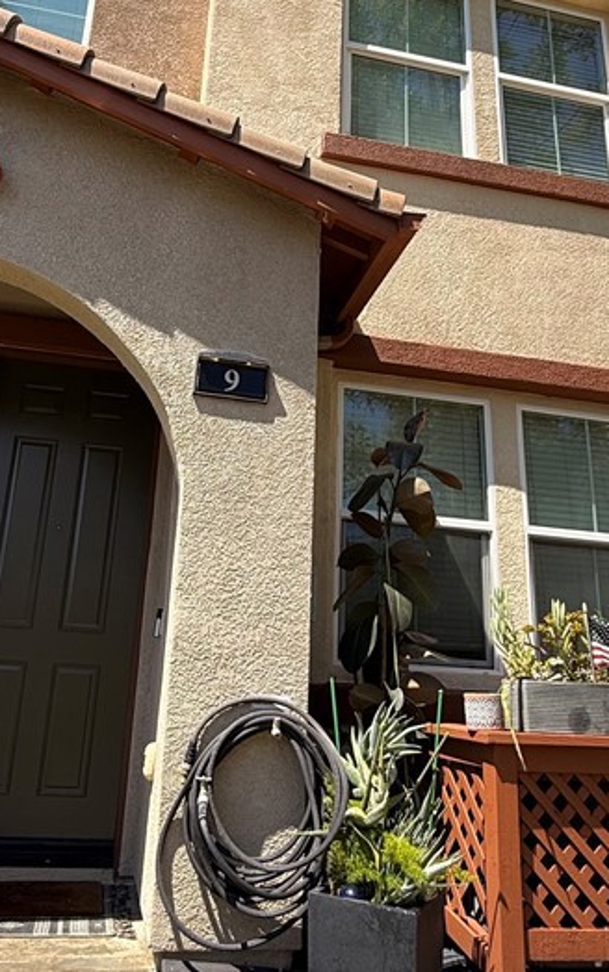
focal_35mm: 29
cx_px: 256
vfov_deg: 64.5
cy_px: 440
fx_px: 769
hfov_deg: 43.1
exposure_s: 1/439
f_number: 2.2
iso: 20
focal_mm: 2.22
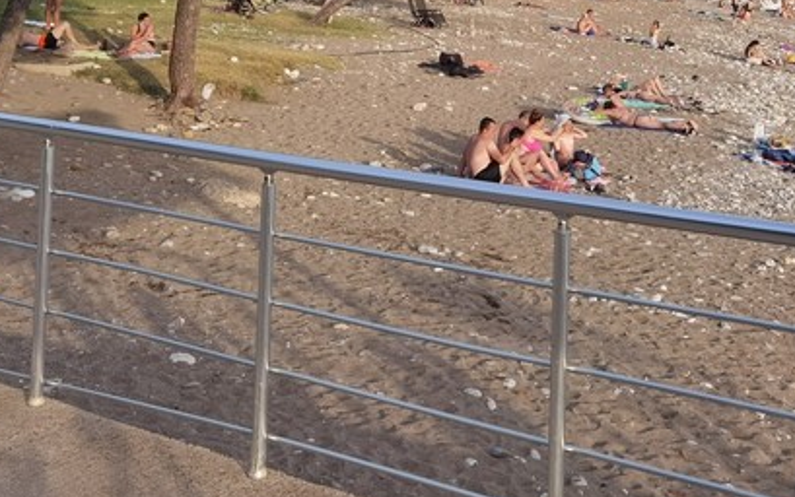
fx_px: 1214
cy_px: -45
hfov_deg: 36.0
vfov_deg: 22.0
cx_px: 501
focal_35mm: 56
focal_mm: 6.71
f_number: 1.9
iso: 50
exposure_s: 1/2755
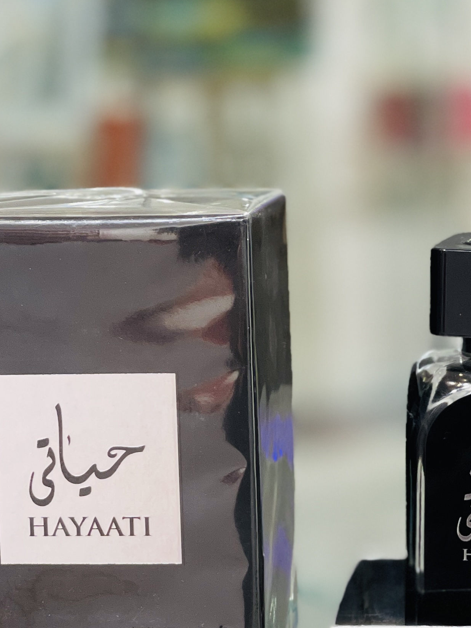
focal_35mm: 127
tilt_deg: -10.4
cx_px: 311
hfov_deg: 11.7
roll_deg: +2.1
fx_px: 2304
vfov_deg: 15.4
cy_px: 477
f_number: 2
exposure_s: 1/100
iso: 125
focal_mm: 6
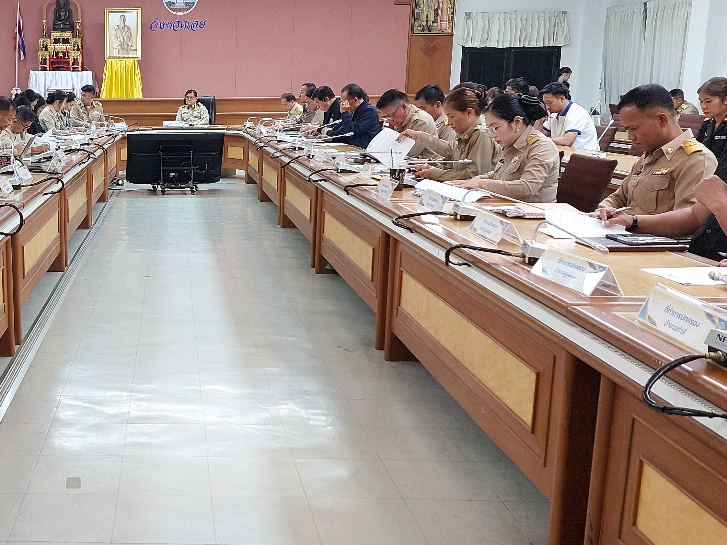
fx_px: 861
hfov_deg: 43.4
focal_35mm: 41
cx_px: 133
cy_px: 266
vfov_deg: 35.1
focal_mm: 5.06
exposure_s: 1/50
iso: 125
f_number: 1.8
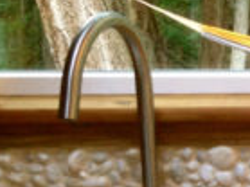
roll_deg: -2.0
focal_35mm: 157
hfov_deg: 11.4
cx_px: 489
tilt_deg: -14.2
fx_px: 1133
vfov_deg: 9.4
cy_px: 146
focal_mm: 4.12
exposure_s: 1/20
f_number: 2.4
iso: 160
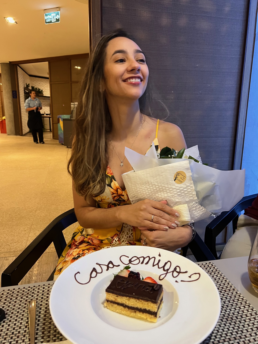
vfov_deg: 67.3
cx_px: 129
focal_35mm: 26
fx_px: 258
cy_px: 172
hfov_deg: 53.1
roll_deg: -1.3
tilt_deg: -13.2
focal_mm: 5.7
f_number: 1.5
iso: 400
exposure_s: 1/60
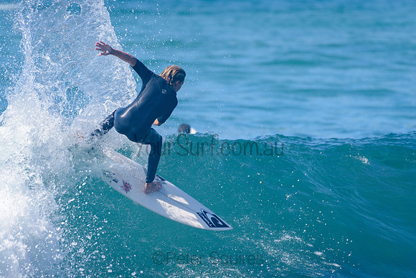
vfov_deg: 2.2
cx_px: 194
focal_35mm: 613
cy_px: 154
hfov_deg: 3.4
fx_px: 7082
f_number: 5.6
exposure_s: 1/2000
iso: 250
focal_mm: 500
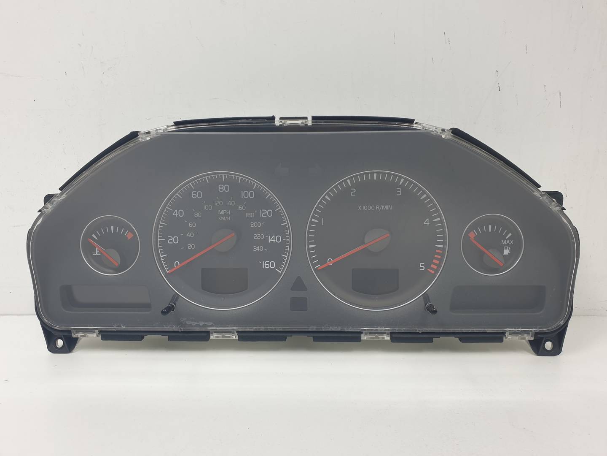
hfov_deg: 67.3
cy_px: 228
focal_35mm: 26
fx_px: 456
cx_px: 304
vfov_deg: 53.1
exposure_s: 1/155
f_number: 2.4
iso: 50
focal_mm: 4.3
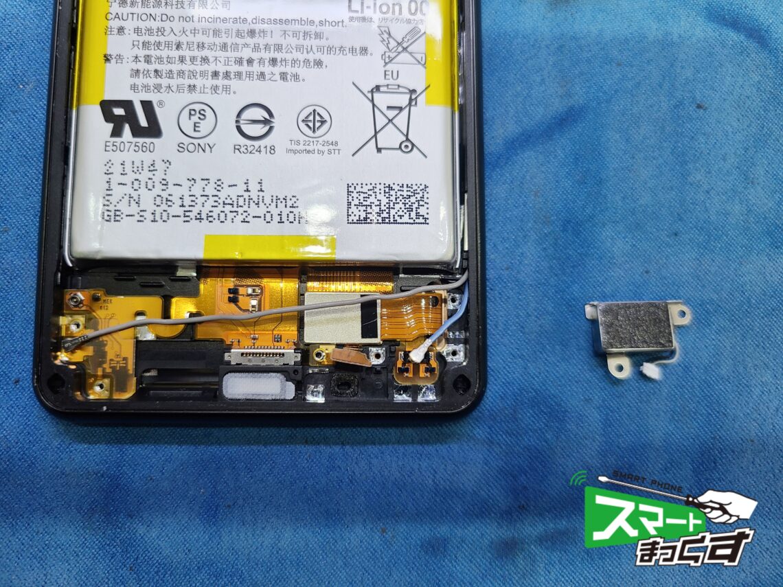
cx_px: 392
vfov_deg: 53.1
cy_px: 294
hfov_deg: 67.3
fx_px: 588
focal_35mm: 26
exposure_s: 1/60
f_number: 1.8
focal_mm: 5.4
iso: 80
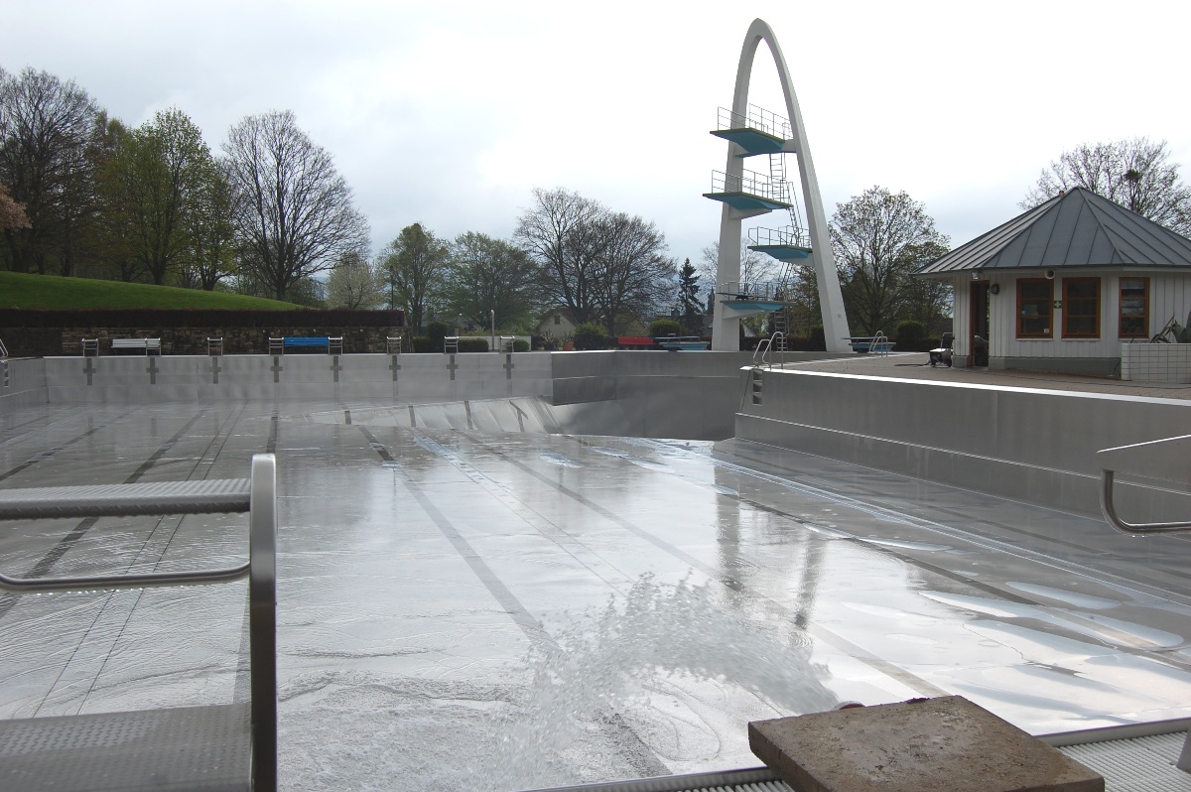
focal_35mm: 34
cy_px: 396
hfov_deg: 55.1
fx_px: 1140
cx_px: 596
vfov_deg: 38.3
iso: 200
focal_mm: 23
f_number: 7.1
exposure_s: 1/200
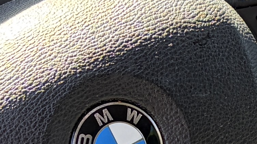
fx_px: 1465
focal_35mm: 215
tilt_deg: -32.3
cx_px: 216
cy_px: 197
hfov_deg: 10.0
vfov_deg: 5.6
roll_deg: +1.4
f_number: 1.6
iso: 64
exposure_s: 1/201
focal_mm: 5.96
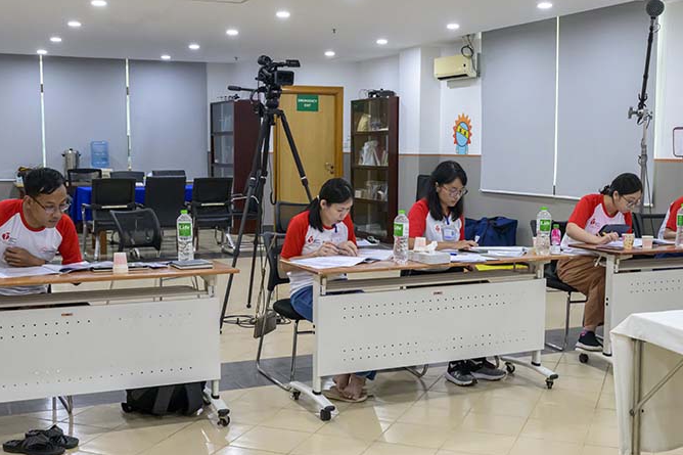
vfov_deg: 28.8
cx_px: 356
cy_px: 253
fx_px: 886
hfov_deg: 42.1
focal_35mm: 47
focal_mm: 32.5
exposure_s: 1/250
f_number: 7.1
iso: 7200
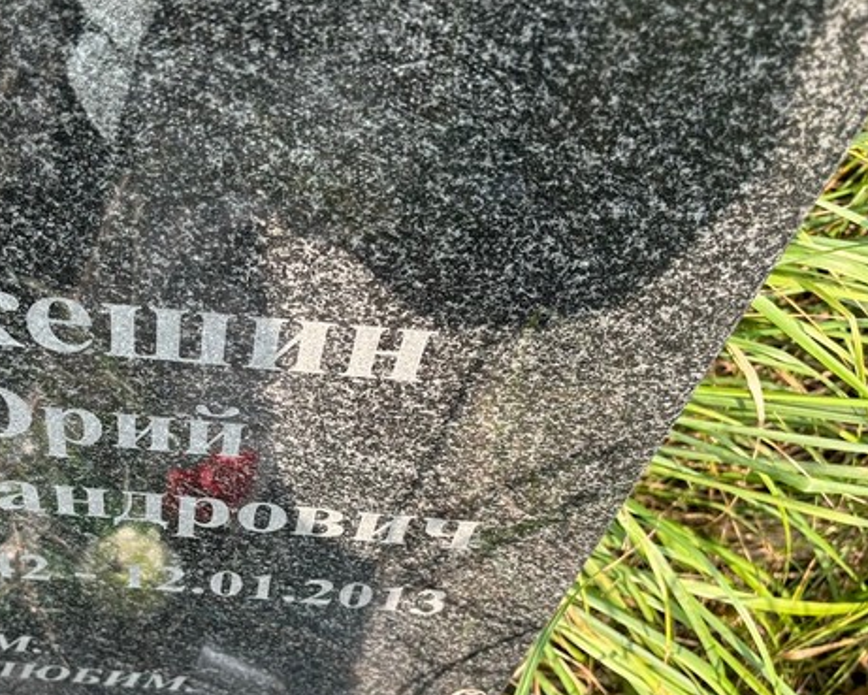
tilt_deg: -57.8
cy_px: 439
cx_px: 213
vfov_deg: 34.0
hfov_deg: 40.8
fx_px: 1131
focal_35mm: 44
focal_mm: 5.96
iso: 50
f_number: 1.6
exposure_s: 1/466
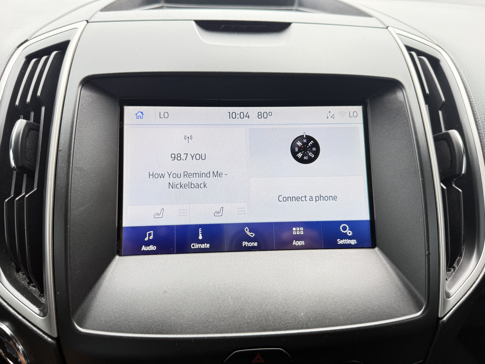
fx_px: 336
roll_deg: -2.4
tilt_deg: -30.3
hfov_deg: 71.6
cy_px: 182
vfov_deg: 56.8
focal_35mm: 24
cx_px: 242
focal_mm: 6.76
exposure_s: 1/192
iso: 125
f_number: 1.78
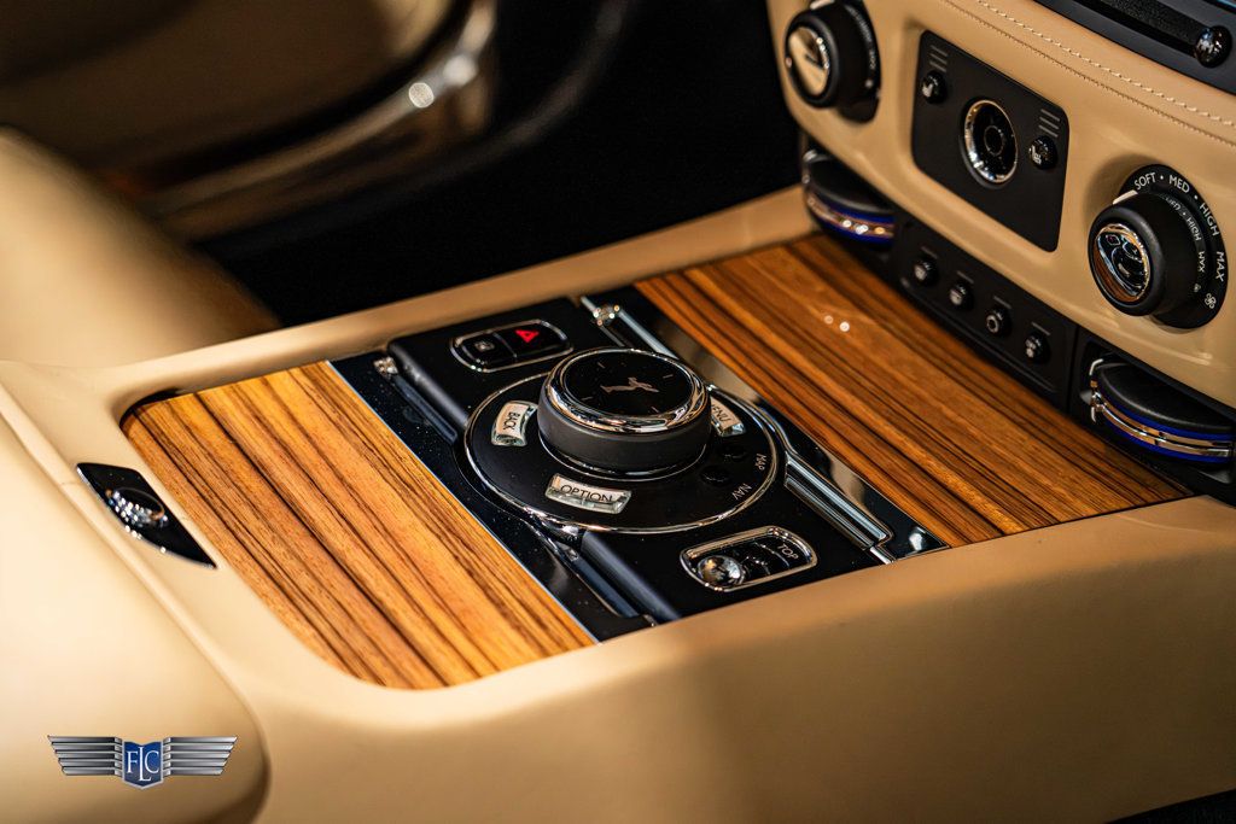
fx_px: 2575
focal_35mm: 75
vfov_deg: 18.2
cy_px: 412
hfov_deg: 27.0
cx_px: 618
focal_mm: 75
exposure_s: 1/80
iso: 1250
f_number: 4
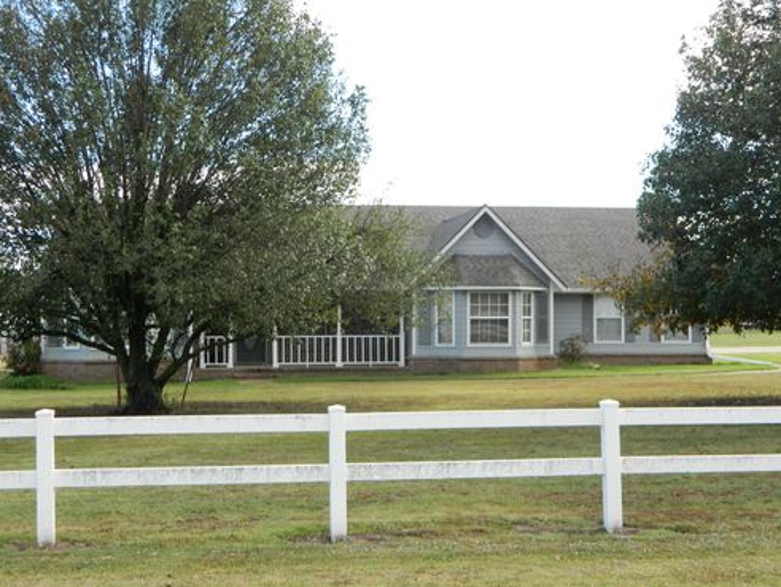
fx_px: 1310
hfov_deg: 33.2
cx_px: 393
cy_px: 294
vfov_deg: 25.3
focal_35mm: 58
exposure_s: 1/160
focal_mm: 10.2
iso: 80
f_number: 3.8
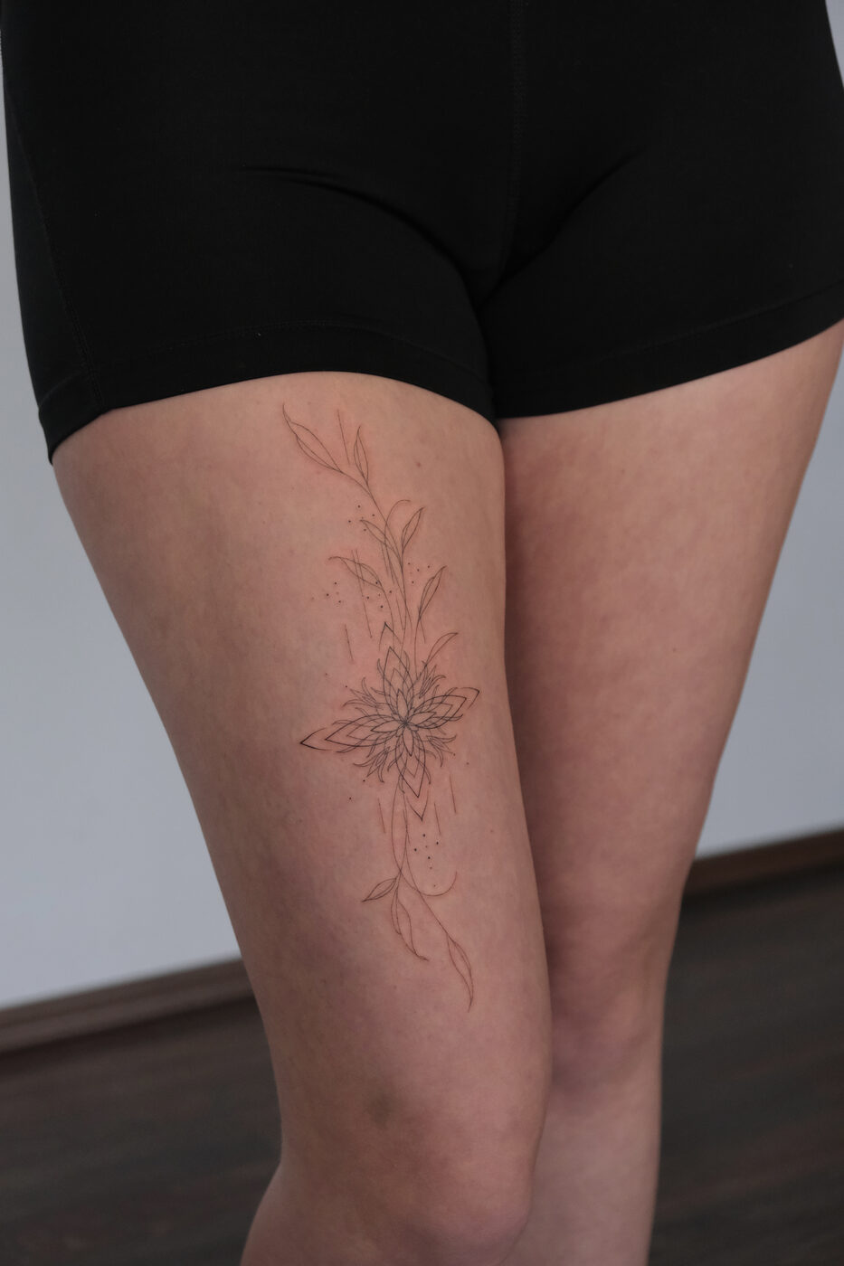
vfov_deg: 36.9
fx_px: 1899
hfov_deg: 25.1
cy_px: 633
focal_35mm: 54
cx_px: 422
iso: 3200
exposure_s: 1/2500
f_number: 4
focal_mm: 35.8
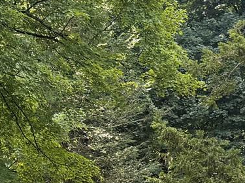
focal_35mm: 131
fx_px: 927
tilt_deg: -11.7
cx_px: -33
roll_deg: +1.3
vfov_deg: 10.6
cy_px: 335
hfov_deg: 14.7
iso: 80
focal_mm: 6.76
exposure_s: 1/261
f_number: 1.78
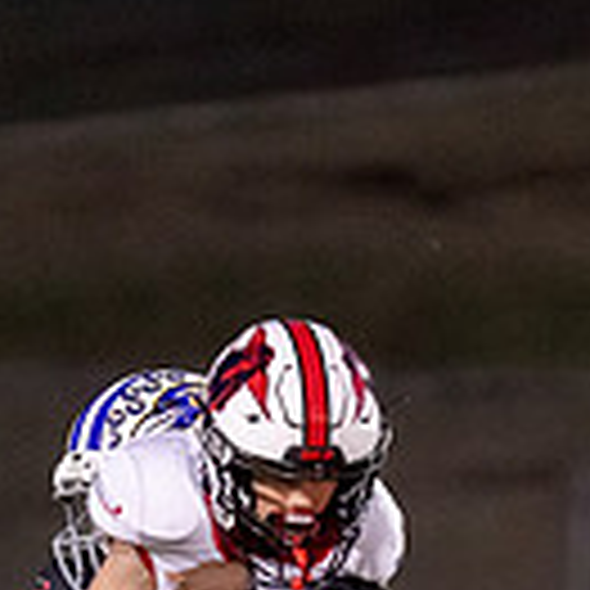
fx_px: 18840
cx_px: 176
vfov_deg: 1.8
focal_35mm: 977
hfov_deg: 1.8
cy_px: 870
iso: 1600
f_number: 2.8
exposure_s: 1/1000
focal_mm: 158
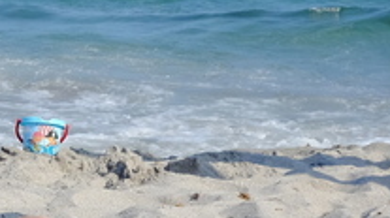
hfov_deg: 14.1
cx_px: -203
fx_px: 1467
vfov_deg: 8.5
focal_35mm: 142
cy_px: 153
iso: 400
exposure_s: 1/680
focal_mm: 23
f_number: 8
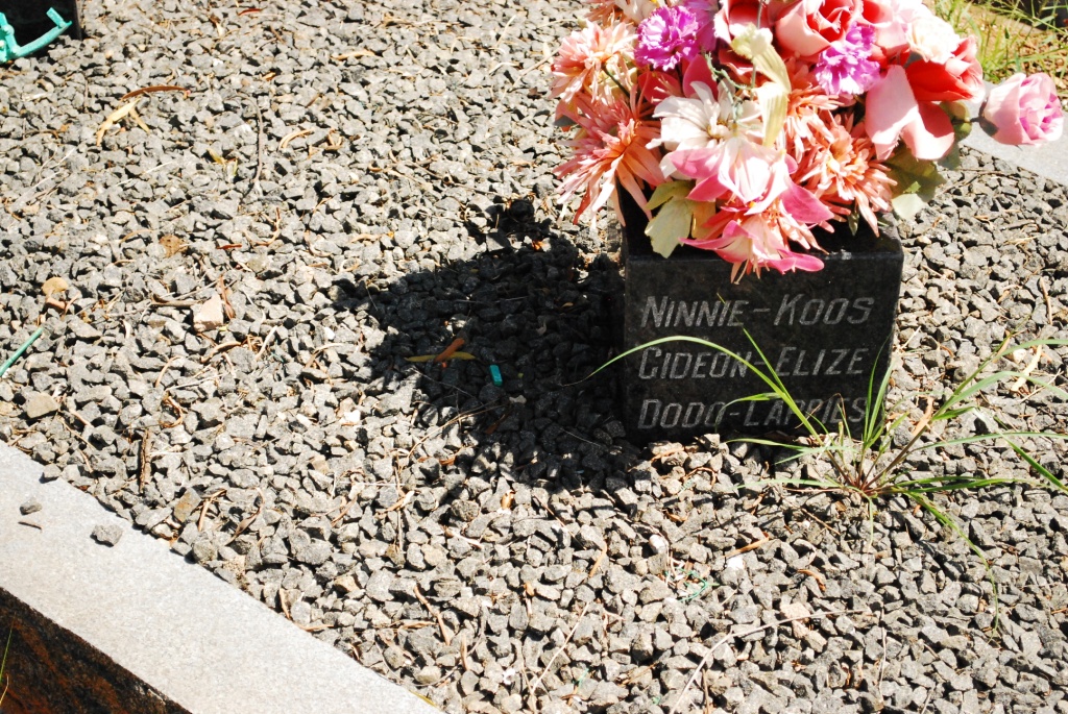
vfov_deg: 16.6
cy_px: 357
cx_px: 534
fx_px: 2450
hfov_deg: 24.6
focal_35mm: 82
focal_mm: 55
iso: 1600
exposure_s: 1/3200
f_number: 5.6
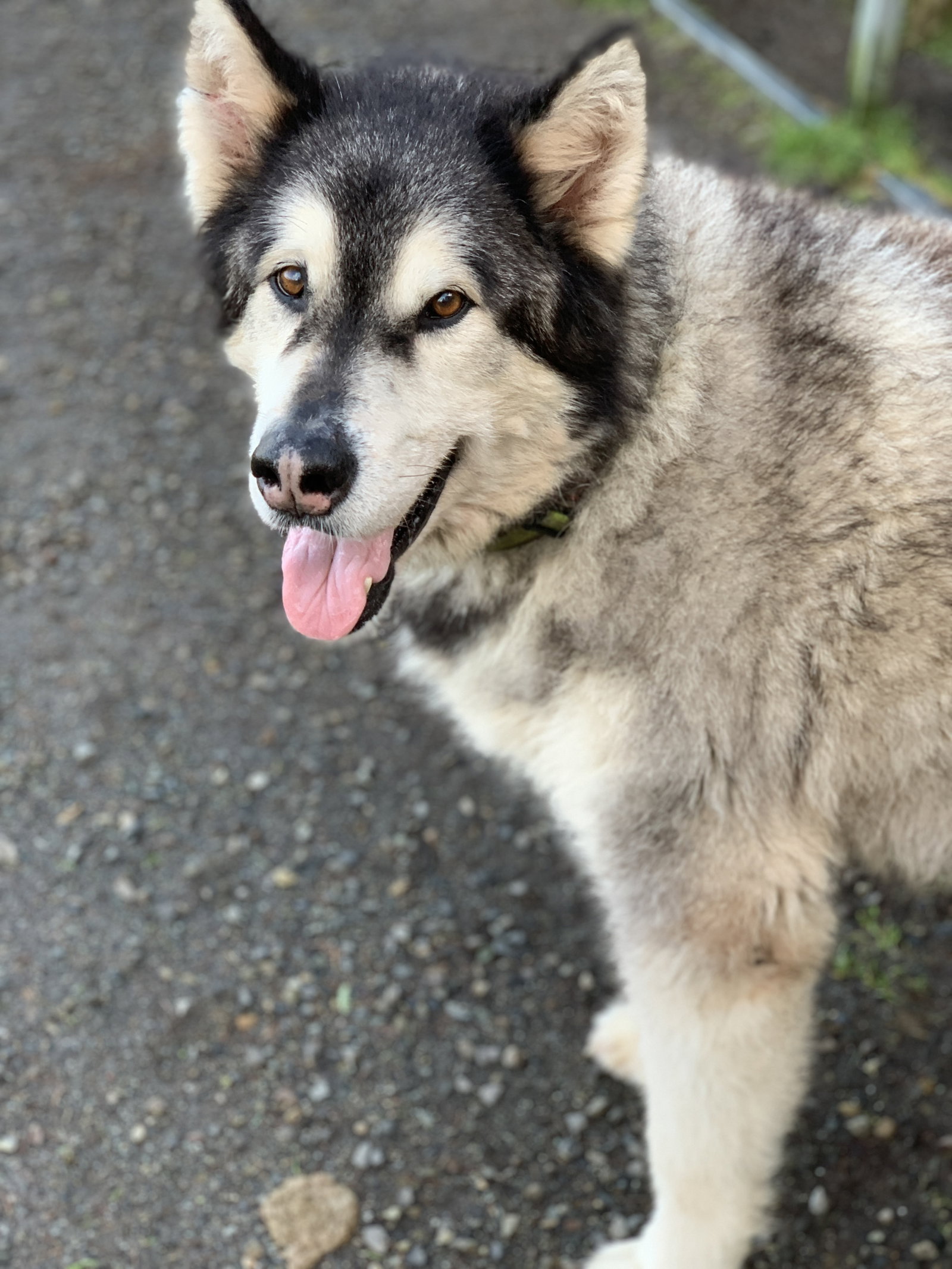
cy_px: 634
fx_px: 1907
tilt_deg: -33.7
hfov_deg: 28.0
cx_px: 476
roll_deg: -5.3
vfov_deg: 36.8
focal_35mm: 52
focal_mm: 6
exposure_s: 1/122
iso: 64
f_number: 2.4
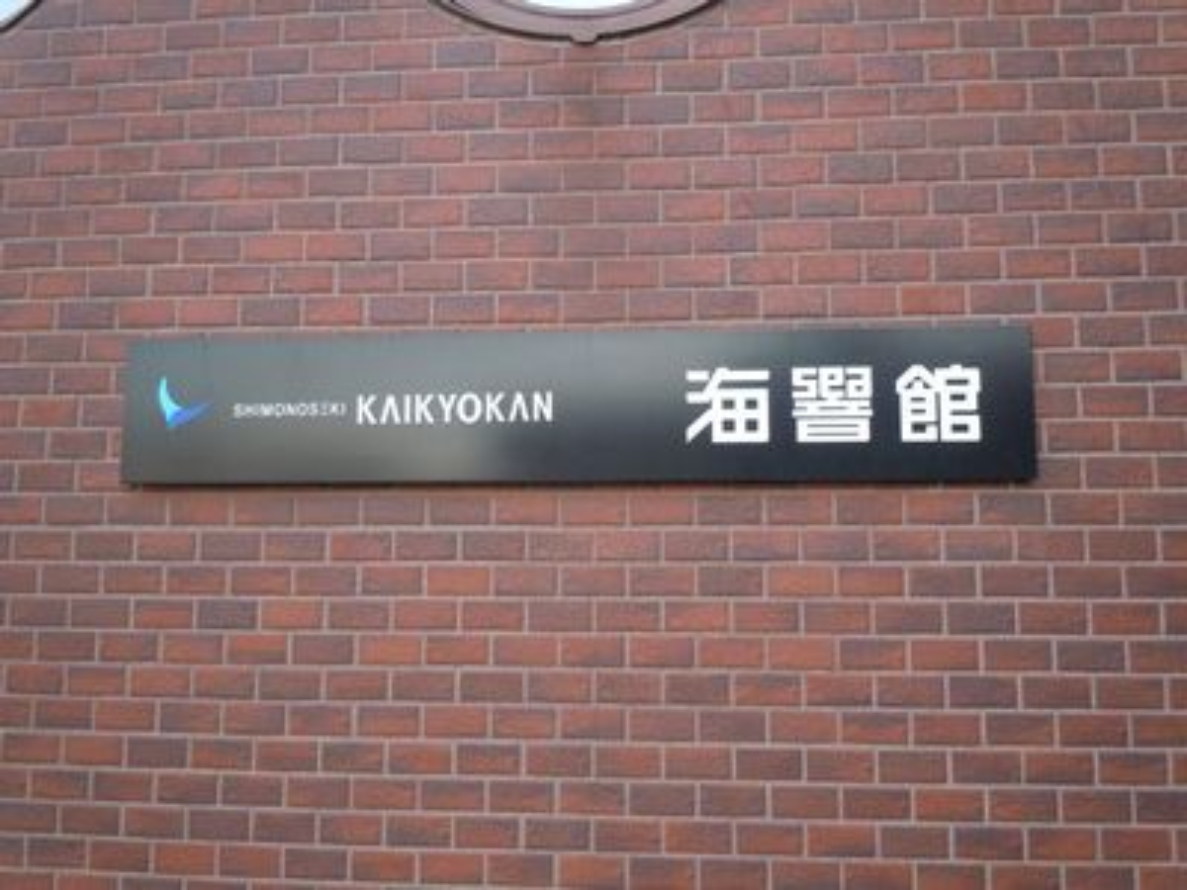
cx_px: 594
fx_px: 960
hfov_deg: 63.4
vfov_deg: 49.7
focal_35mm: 28
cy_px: 445
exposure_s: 1/400
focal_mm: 5
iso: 400
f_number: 3.7
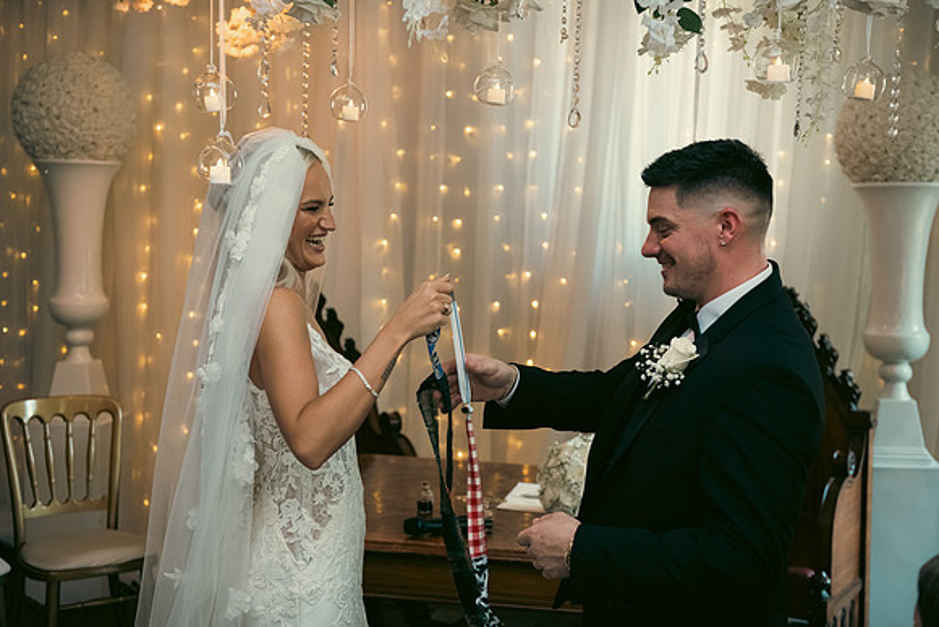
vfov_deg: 28.1
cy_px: 314
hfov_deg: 41.1
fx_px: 1252
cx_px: 470
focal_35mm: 48
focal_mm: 48
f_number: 3.5
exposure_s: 1/160
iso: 1250
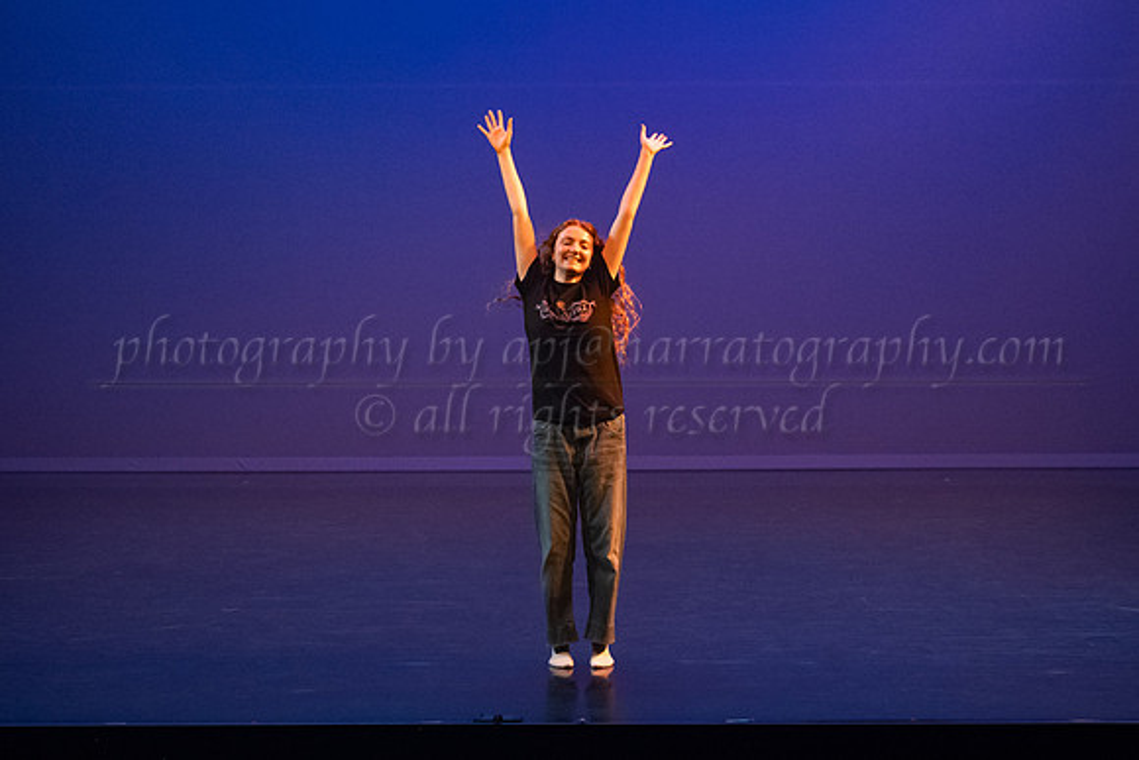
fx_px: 3151
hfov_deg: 20.5
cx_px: 597
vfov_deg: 13.8
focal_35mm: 100
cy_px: 368
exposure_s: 1/400
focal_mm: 75
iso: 4000
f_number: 4.5
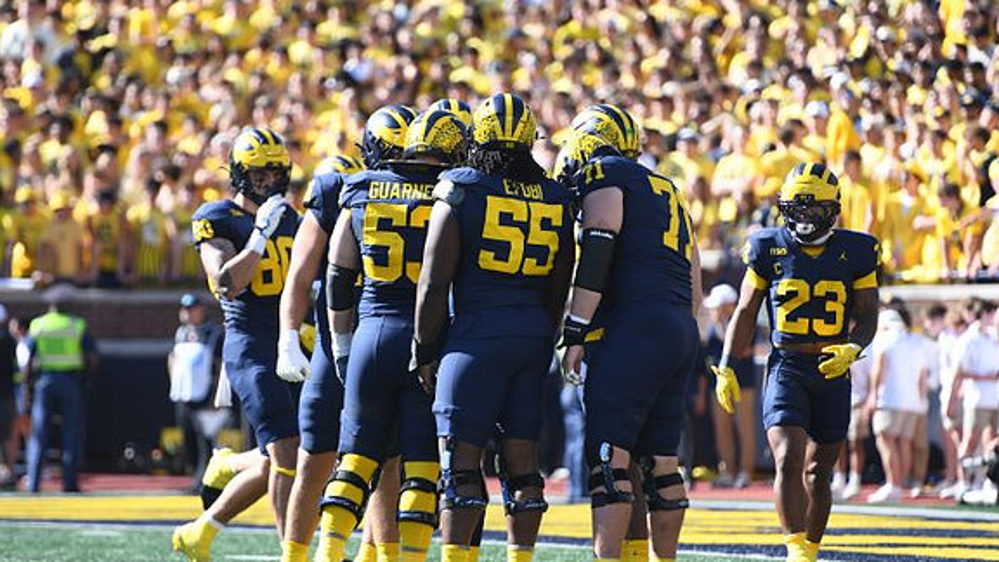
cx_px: 498
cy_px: 311
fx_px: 6702
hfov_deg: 8.5
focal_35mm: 253
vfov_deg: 4.8
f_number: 2.8
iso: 320
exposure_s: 1/1600
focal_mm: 200
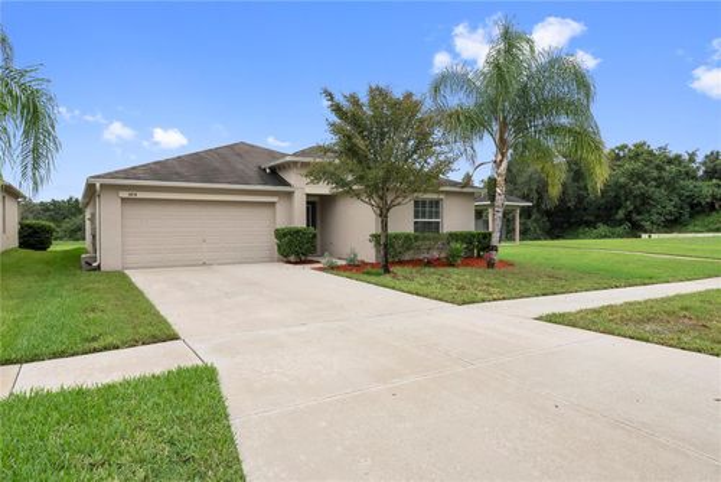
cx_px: 360
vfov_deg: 56.2
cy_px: 241
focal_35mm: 22
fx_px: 451
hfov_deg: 77.3
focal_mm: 22.5
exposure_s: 1/400
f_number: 9
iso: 2000
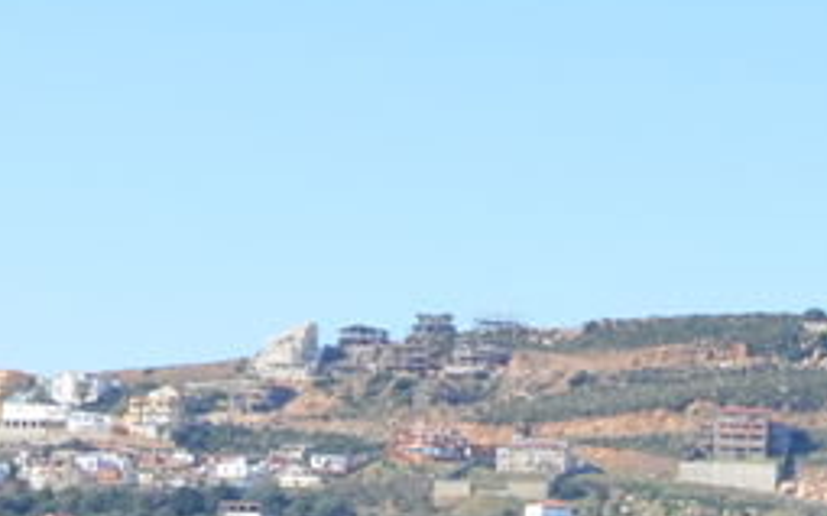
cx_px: 201
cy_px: 1300
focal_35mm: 207
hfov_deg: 10.1
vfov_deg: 6.0
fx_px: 4662
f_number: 7.1
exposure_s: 1/200
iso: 100
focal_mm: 18
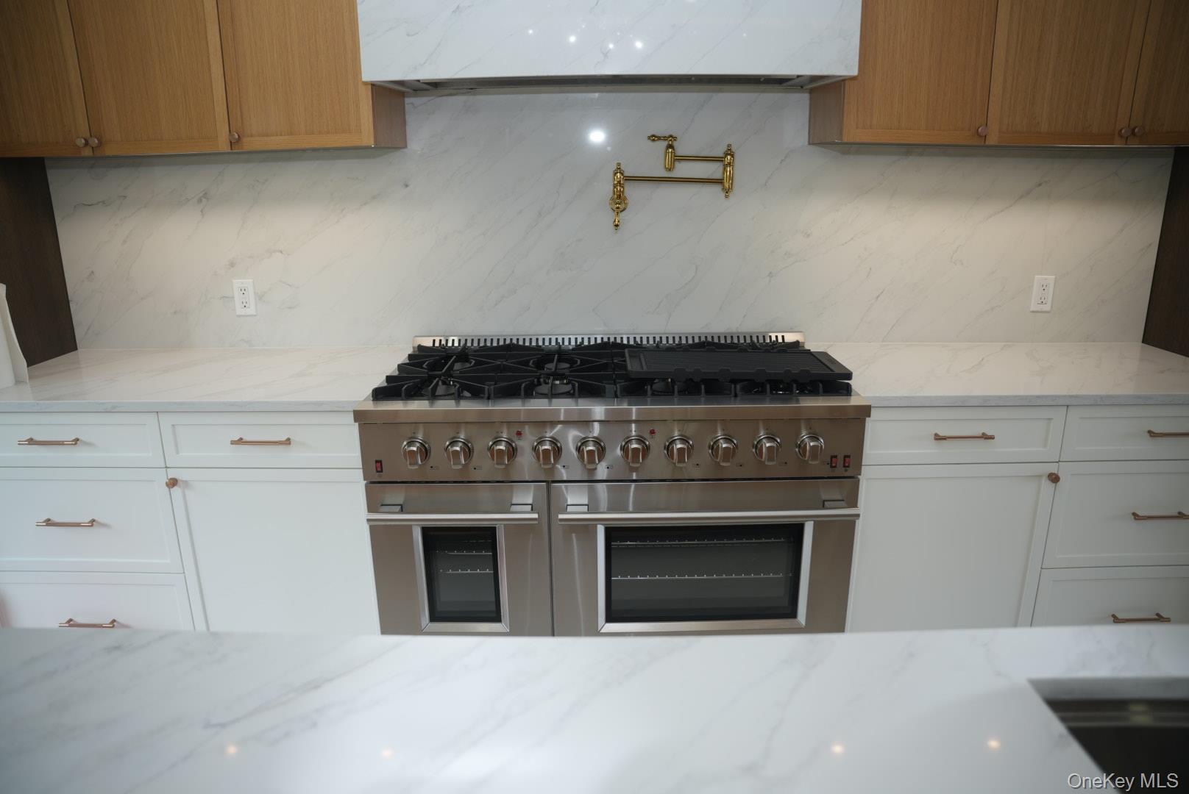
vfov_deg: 53.2
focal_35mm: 24
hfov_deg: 73.7
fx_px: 793
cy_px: 397
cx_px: 594
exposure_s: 1/250
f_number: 2.8
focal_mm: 24
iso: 250
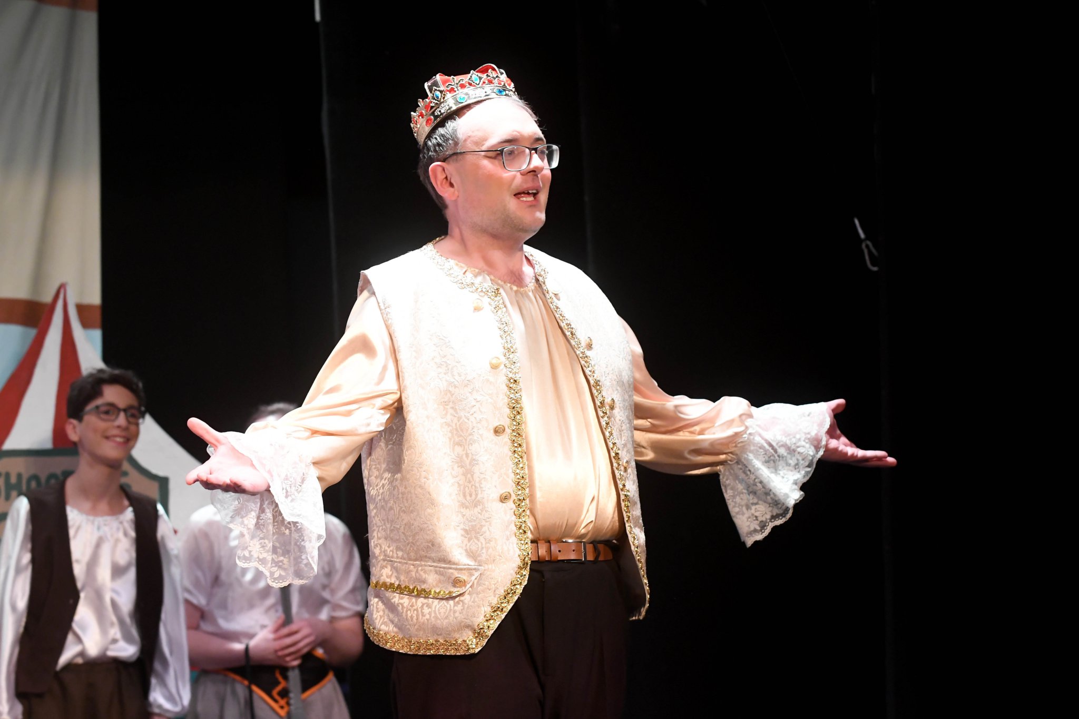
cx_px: 540
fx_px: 4585
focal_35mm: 153
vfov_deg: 9.0
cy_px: 360
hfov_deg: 13.4
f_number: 3.2
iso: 2000
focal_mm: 102
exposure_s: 1/125
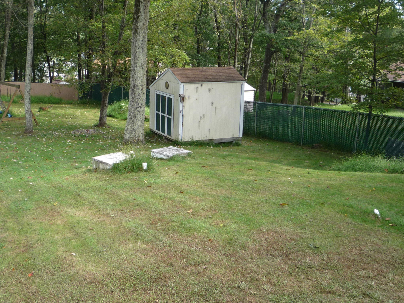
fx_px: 514
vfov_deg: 32.8
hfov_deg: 42.7
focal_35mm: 44
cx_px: 161
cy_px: 124
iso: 100
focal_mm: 5.2
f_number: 3.5
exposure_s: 1/100
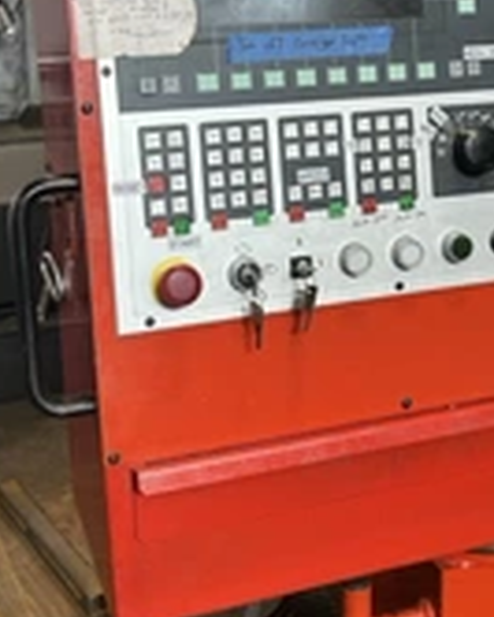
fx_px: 1114
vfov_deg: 30.4
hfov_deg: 24.7
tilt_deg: -11.6
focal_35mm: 61
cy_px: 152
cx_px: 383
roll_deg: -0.8
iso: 100
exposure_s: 1/60
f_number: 1.5
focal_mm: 5.7
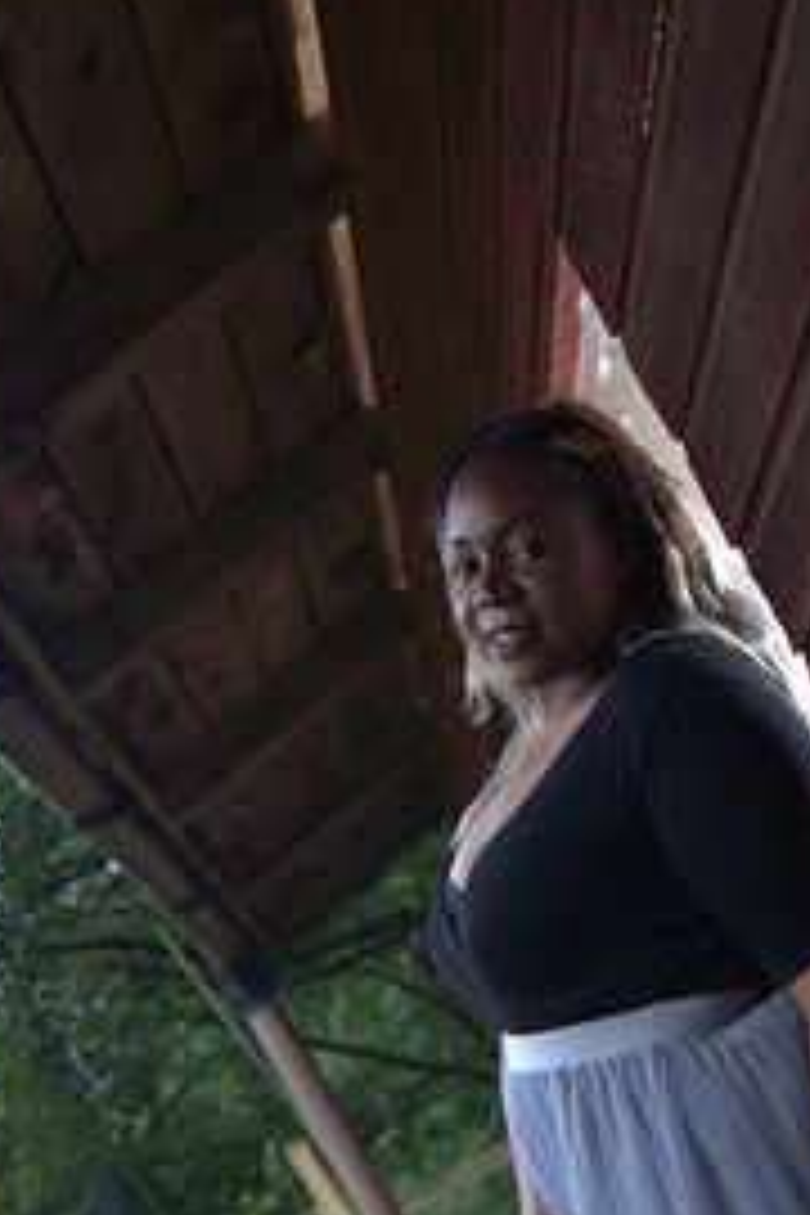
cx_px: 610
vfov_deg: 30.3
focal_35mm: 65
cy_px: 954
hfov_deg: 20.8
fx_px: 2194
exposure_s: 1/100
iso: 100
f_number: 4
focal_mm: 26
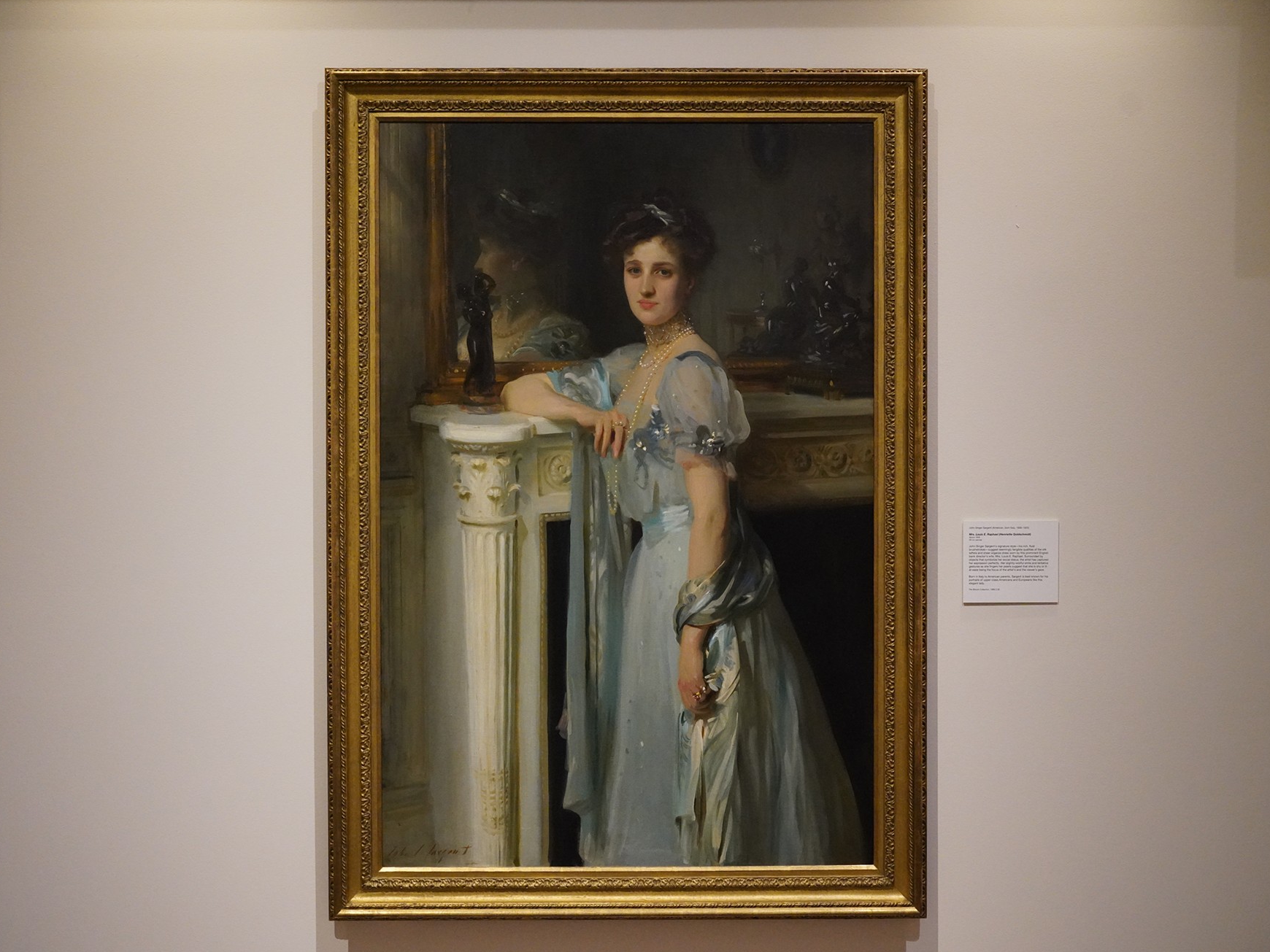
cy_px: 483
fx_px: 1541
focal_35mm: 42
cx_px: 639
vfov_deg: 34.3
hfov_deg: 44.8
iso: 8000
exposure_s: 1/100
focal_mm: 38
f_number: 5.6
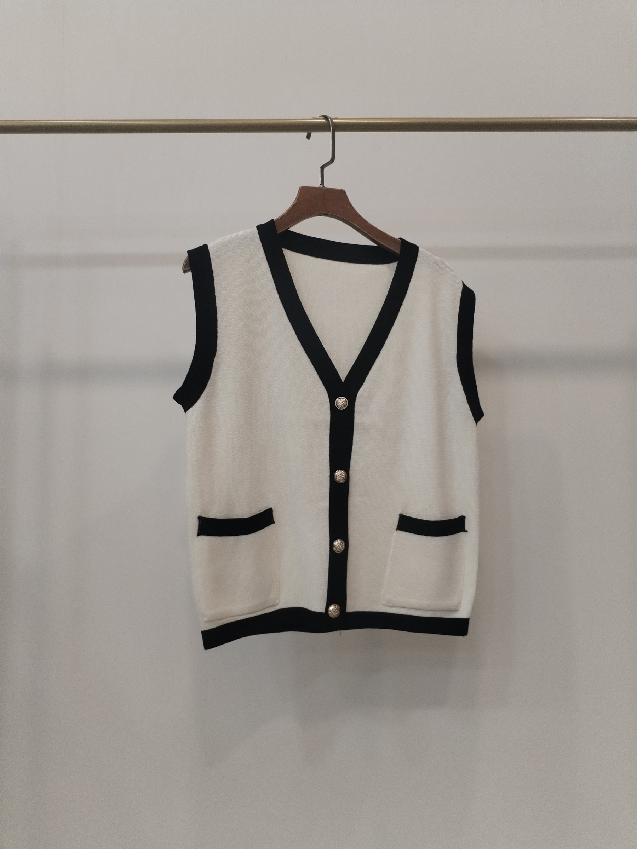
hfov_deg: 48.2
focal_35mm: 29
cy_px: 424
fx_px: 712
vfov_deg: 61.7
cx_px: 318
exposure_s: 1/60
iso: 239
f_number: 1.8
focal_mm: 4.75
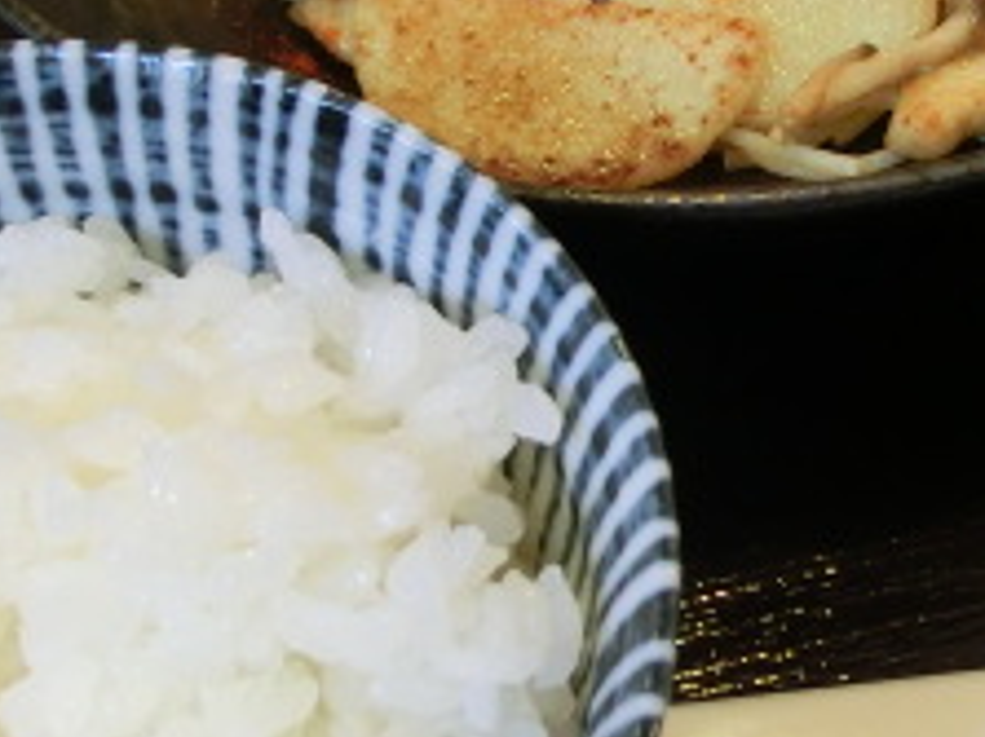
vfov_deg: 21.2
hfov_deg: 27.5
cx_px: 813
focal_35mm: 69
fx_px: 1962
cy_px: 278
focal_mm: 4.24
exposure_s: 1/60
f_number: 3
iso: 320
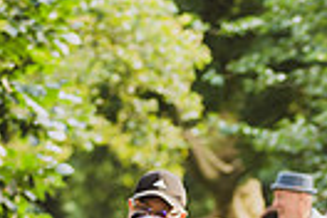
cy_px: 380
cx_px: 456
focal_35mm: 544
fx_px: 4941
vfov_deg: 2.5
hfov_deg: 3.8
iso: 500
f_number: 4
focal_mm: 120
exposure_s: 1/320
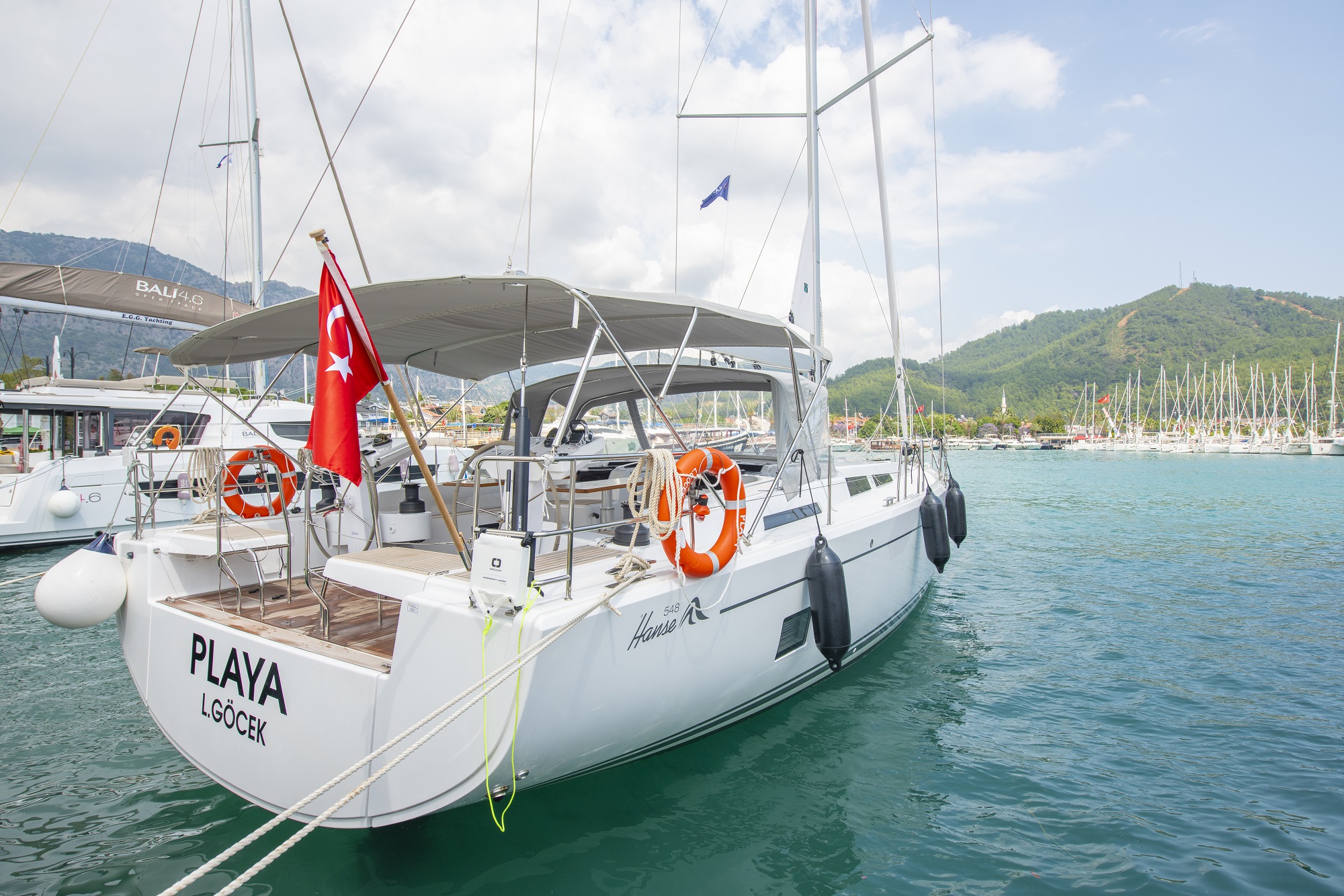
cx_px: 672
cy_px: 448
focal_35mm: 18
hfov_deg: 90.0
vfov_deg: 67.4
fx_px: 672
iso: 200
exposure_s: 1/500
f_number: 5.6
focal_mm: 18
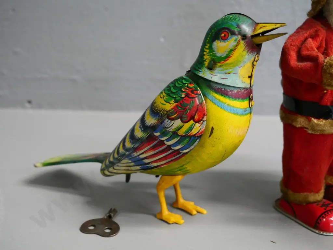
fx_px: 481
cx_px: 166
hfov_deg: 38.2
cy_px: 125
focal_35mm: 50
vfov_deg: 29.1
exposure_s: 1/80
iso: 3200
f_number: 5
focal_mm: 25
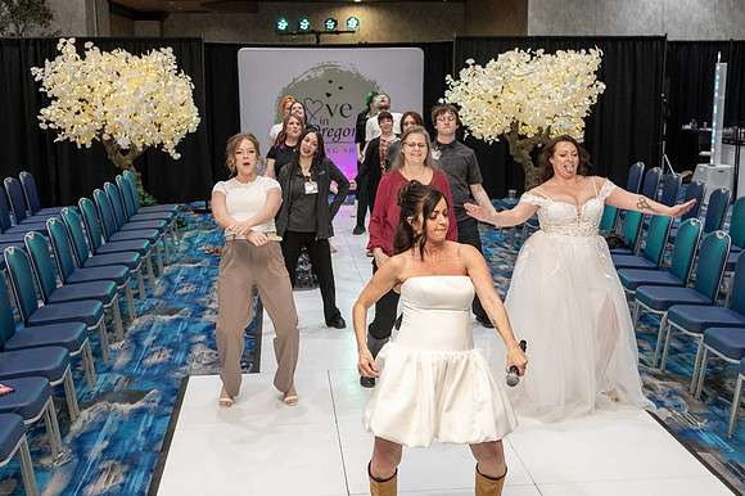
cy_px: 248
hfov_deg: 46.4
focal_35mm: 42
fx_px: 869
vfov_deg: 31.9
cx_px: 372
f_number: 4
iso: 2000
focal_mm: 28
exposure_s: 1/320
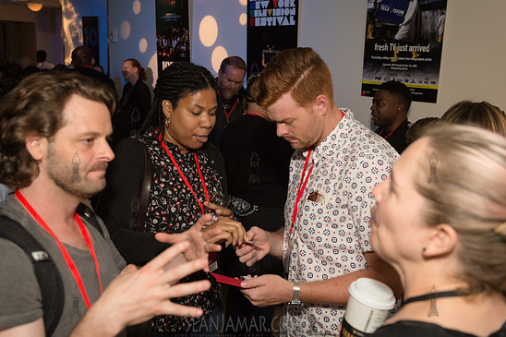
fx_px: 506
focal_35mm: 36
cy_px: 167
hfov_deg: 53.1
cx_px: 254
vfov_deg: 36.9
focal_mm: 34
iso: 2500
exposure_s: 1/500
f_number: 4
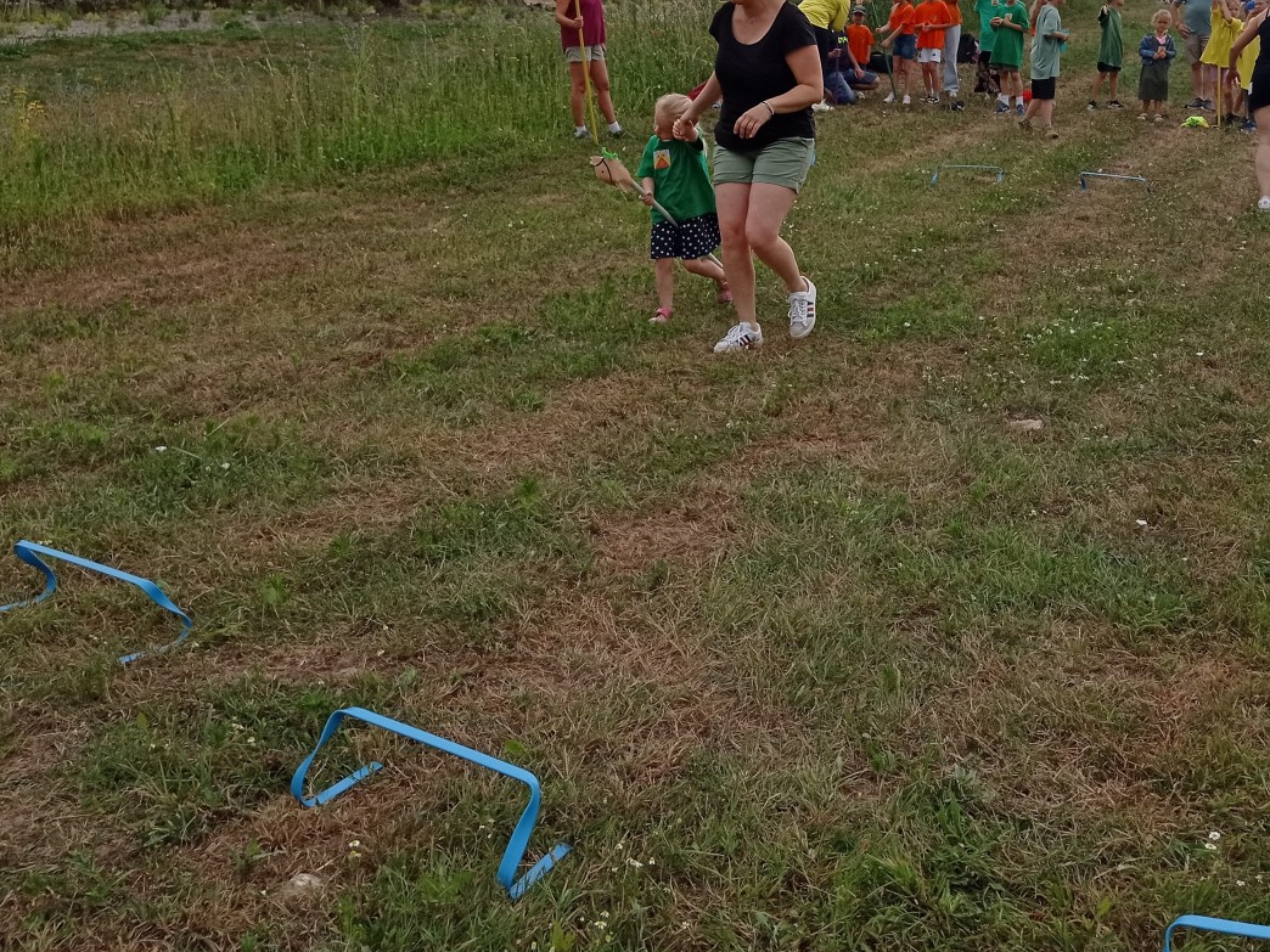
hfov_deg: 43.6
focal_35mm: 43
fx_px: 1578
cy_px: 283
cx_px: 760
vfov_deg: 33.2
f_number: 1.79
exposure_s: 1/3300
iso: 111
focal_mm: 4.74
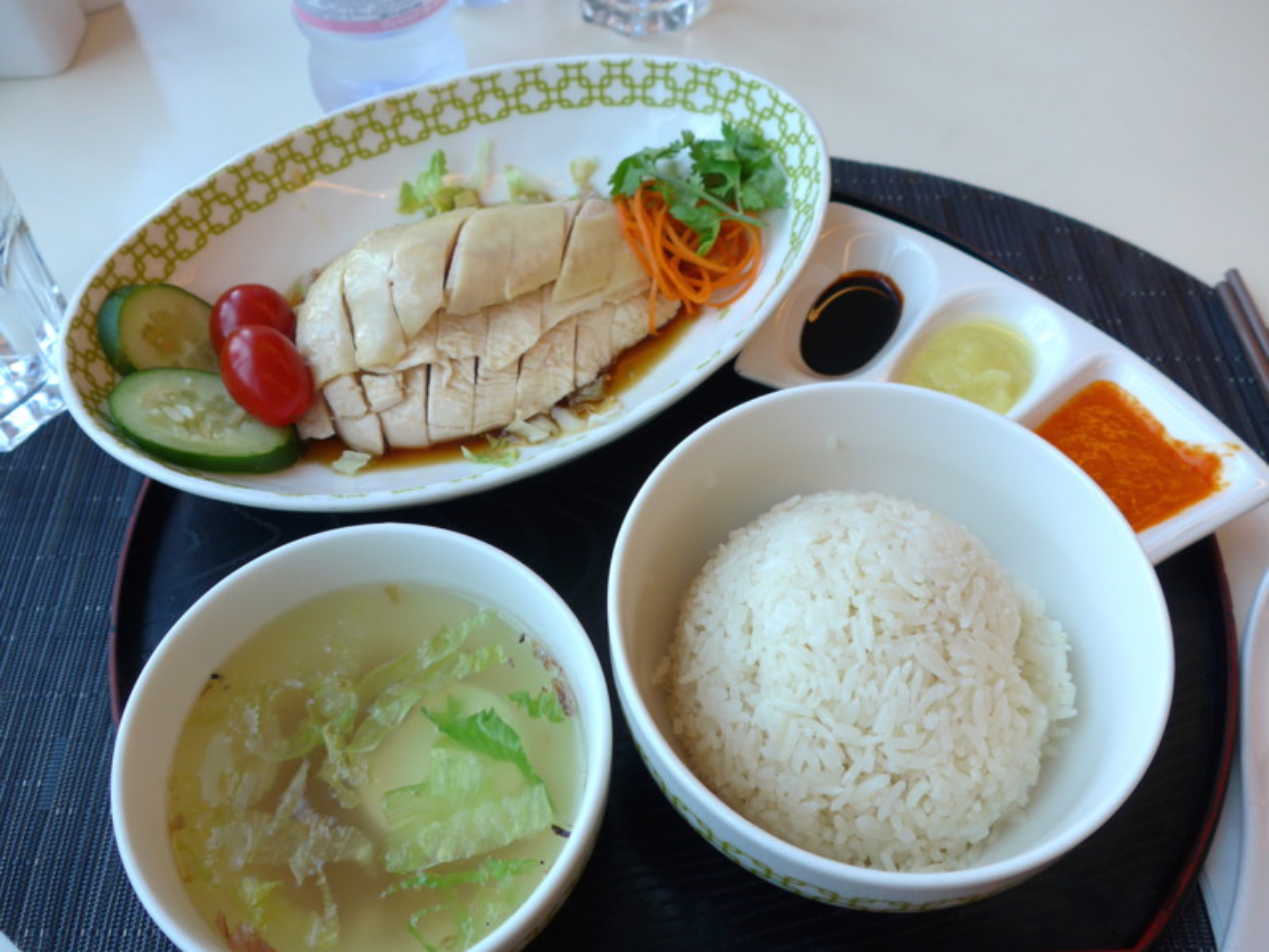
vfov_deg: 48.2
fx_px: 1063
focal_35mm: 29
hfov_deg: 61.7
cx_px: 634
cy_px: 476
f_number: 2
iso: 80
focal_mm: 6
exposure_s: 1/100
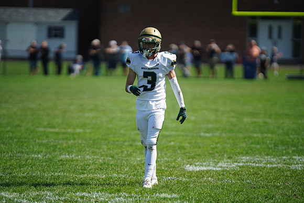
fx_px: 2534
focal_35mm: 300
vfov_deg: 4.6
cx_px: 152
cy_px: 102
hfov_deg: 6.9
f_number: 2.8
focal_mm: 300
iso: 400
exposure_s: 1/5000
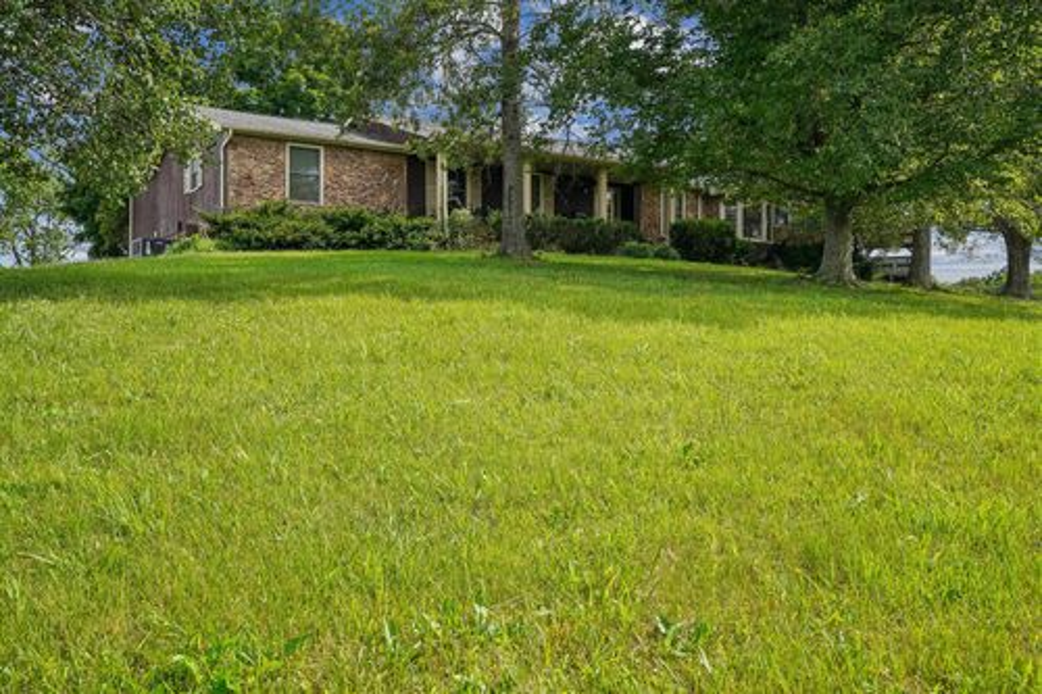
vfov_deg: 37.8
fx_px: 1013
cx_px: 521
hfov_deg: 54.5
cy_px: 347
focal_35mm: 35
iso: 400
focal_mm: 35
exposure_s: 1/200
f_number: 11
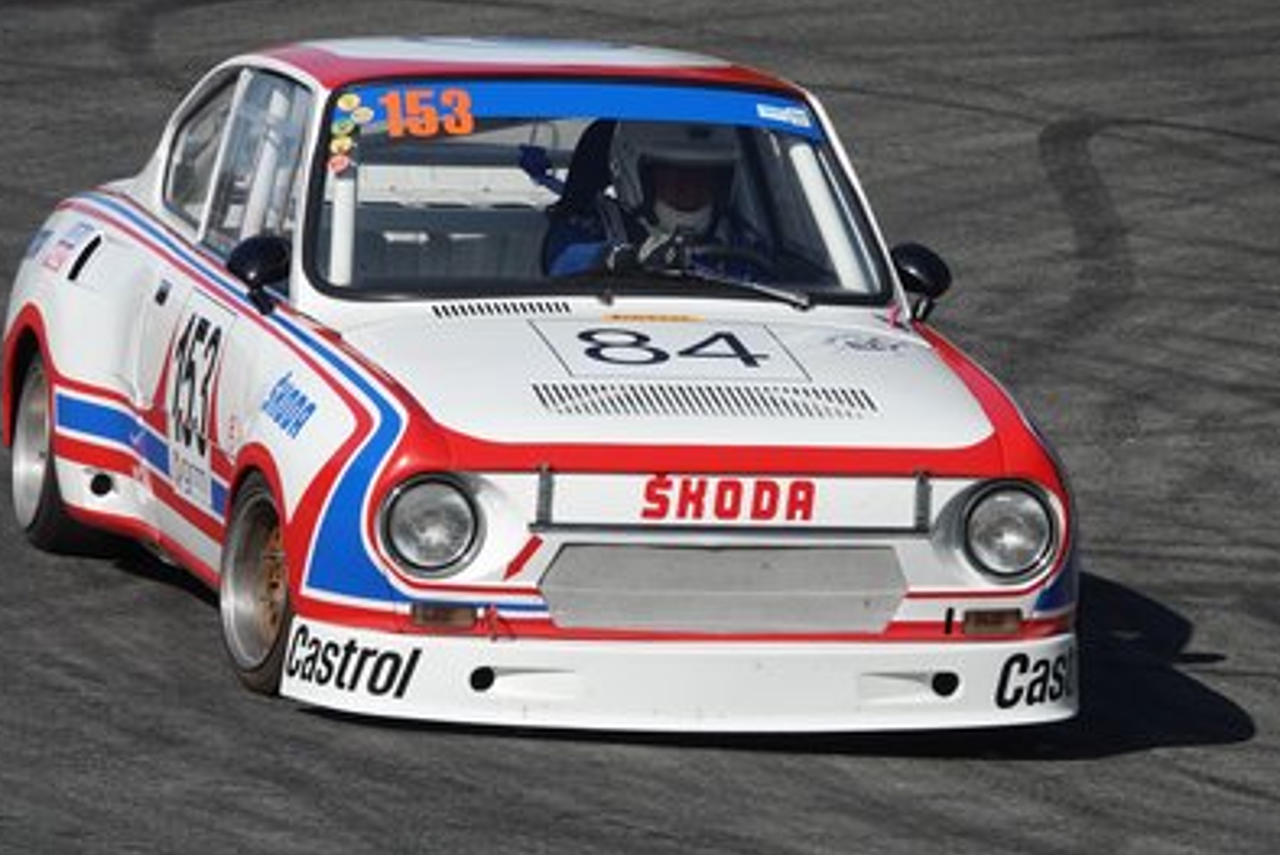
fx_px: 12591
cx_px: 552
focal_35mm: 354
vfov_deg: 3.9
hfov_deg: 5.8
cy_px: 465
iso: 100
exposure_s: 1/800
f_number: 5.6
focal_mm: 113.69
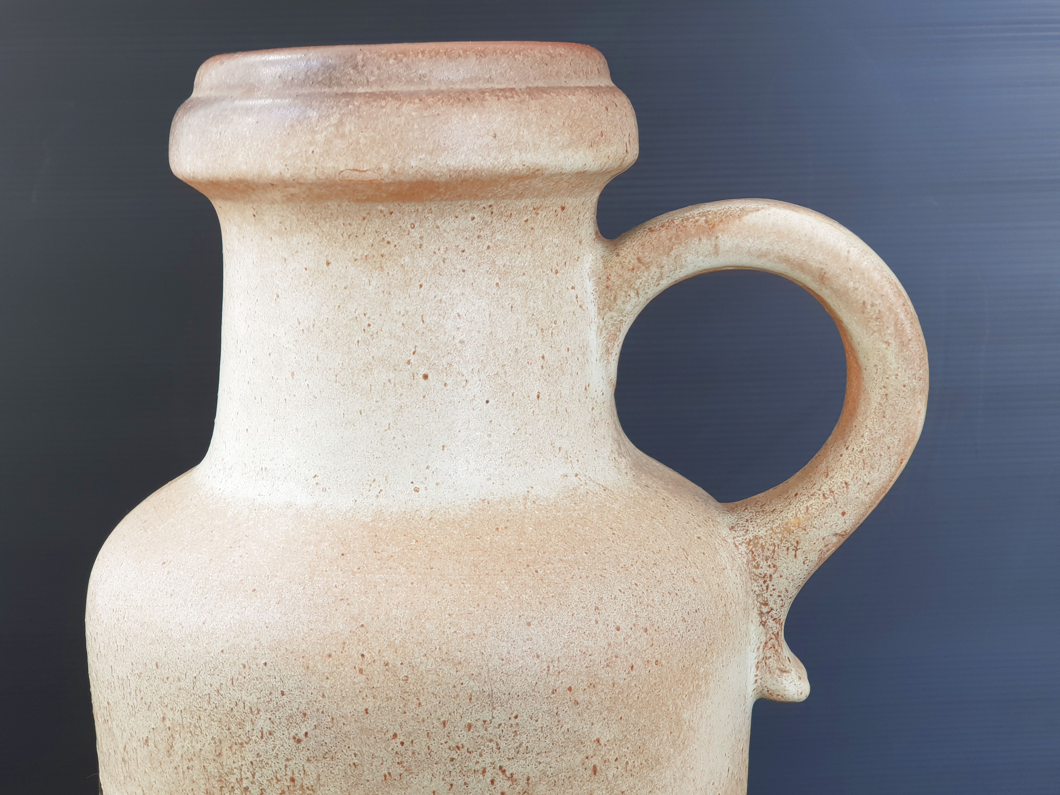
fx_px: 1592
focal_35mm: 52
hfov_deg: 36.8
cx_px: 530
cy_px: 398
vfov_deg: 28.0
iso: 40
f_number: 2.4
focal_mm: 6
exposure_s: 1/30
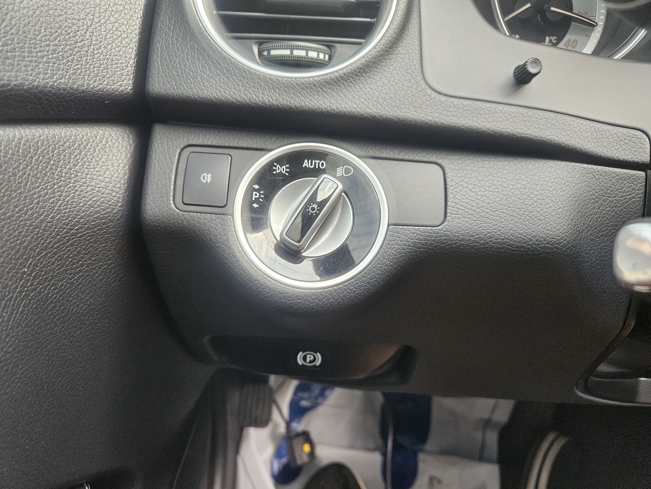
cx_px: 326
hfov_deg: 73.9
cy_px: 244
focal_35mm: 23
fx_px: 433
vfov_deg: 58.9
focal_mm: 5.4
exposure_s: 1/120
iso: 500
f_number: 1.8
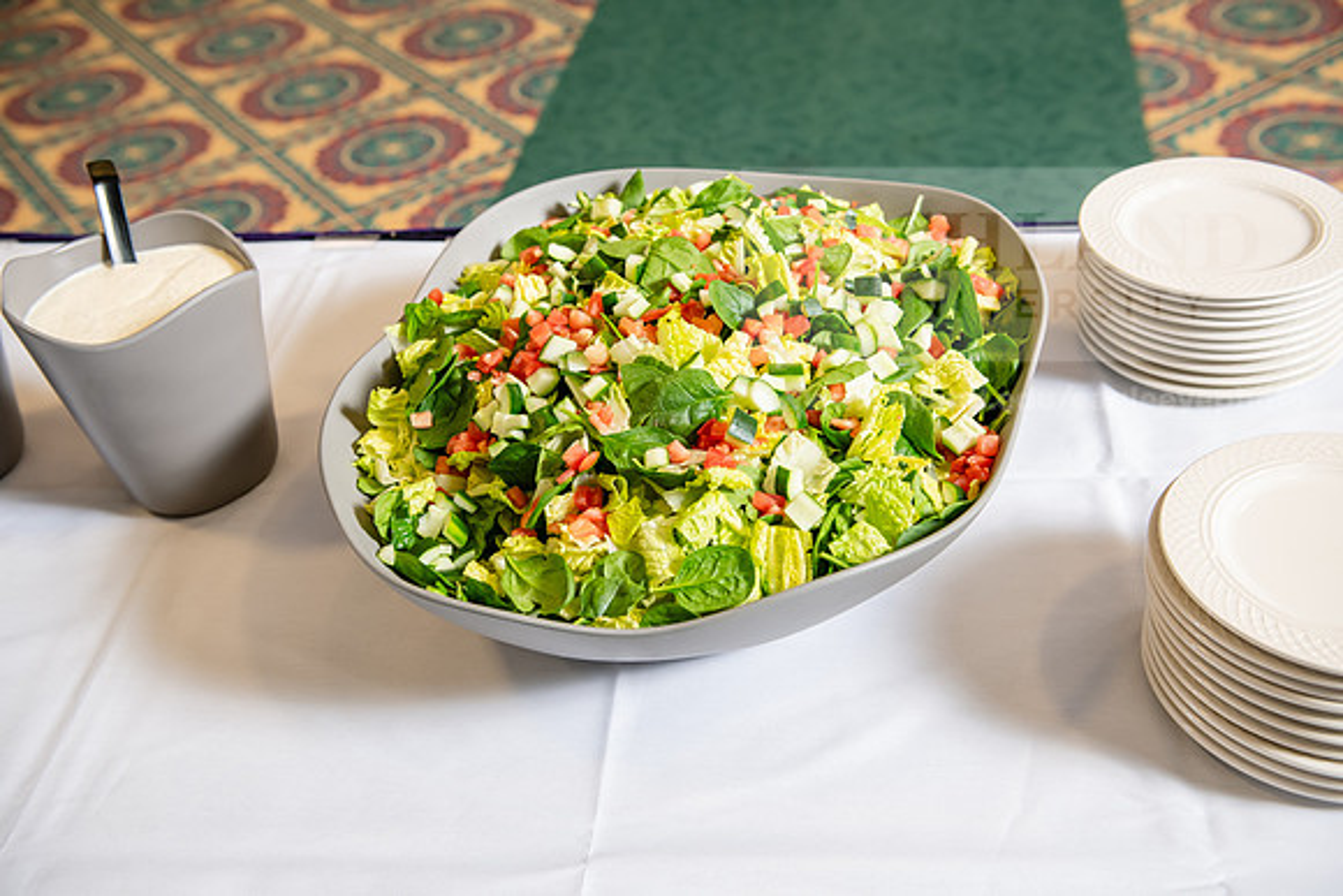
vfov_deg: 33.4
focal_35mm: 40
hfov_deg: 48.4
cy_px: 448
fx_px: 1493
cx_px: 672
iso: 640
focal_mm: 40
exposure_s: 1/125
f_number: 4
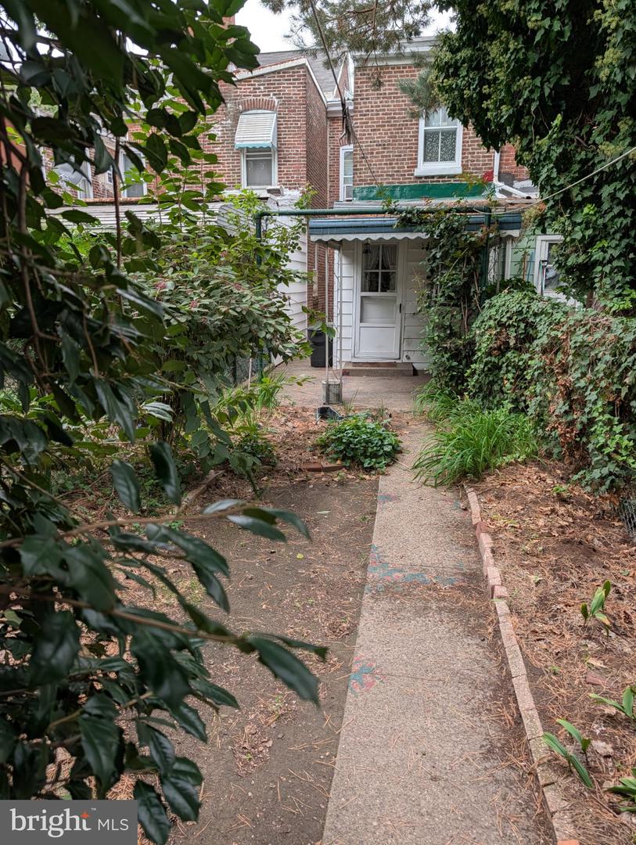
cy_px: 422
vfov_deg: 71.5
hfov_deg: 56.9
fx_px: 587
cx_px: 318
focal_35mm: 24
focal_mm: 6.9
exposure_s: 1/173
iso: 20
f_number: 1.68
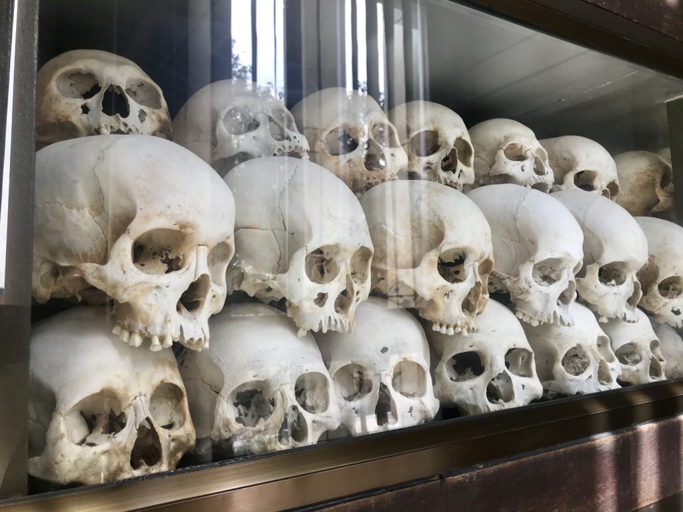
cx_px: 342
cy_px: 256
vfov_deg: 49.7
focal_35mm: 28
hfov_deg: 63.4
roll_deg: +1.0
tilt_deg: +5.9
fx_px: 552
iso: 20
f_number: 1.8
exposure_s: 1/220
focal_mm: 3.99
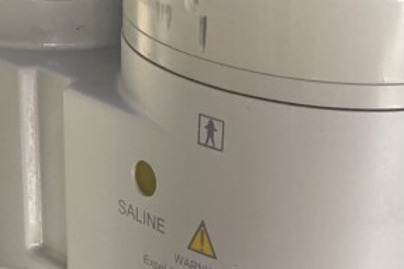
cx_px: 117
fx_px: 1267
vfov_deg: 11.6
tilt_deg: -46.5
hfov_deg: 18.0
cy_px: 411
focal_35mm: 113
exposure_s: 1/121
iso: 50
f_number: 1.8
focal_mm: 4.25
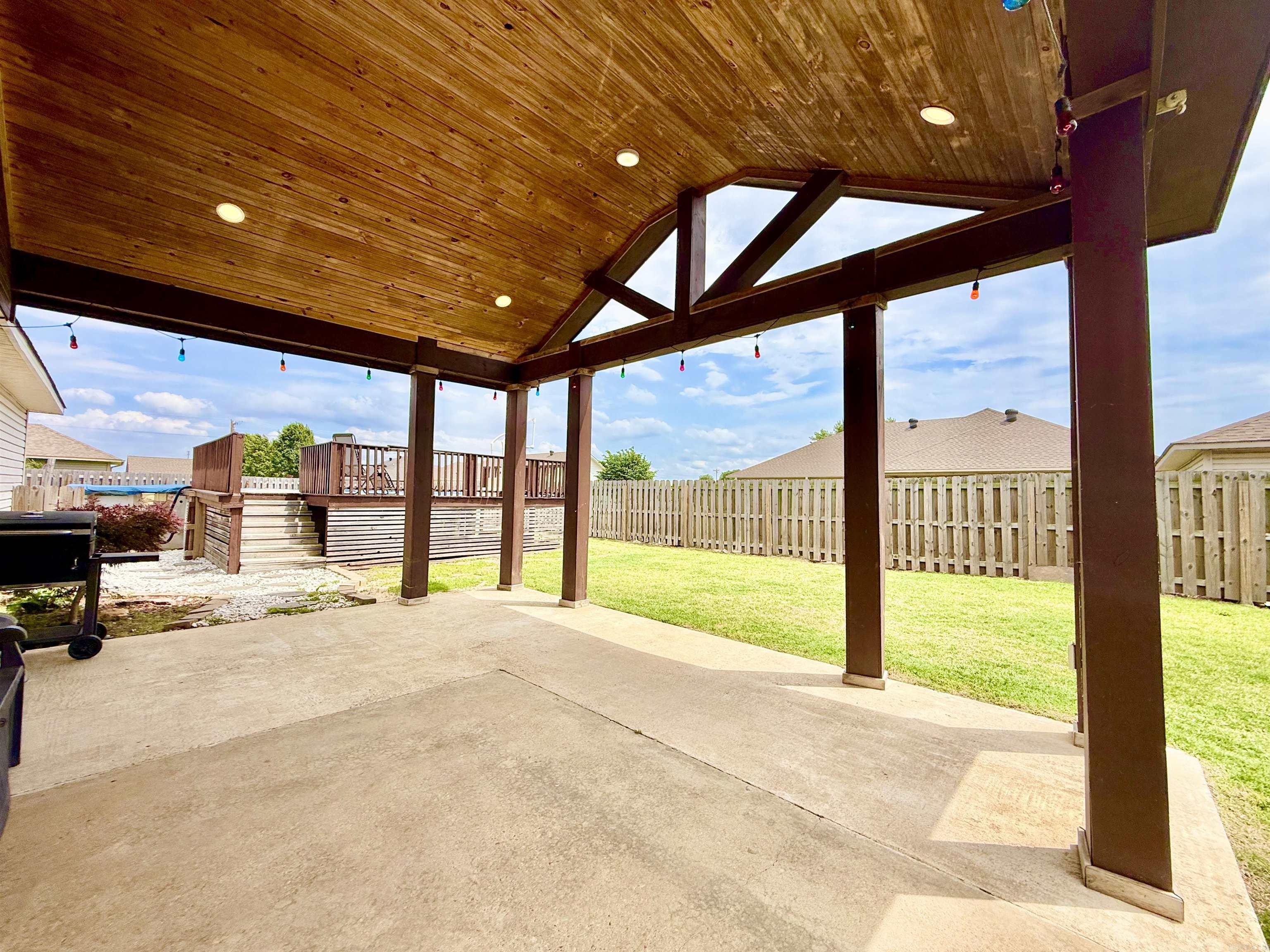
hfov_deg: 102.1
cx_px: 635
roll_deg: -0.9
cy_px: 476
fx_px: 514
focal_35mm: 14
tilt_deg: +3.1
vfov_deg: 85.7
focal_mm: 2.22
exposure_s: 1/2717
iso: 50
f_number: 2.2
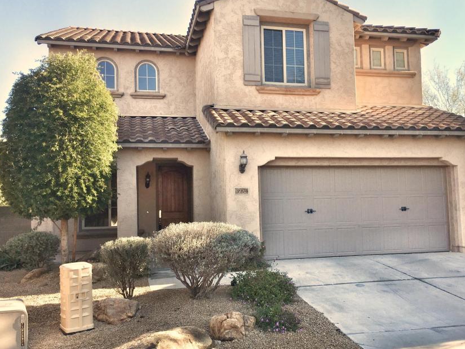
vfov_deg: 39.7
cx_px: 266
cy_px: 178
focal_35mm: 36
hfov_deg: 51.2
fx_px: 484
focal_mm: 4.15
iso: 25
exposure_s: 1/439
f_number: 2.2
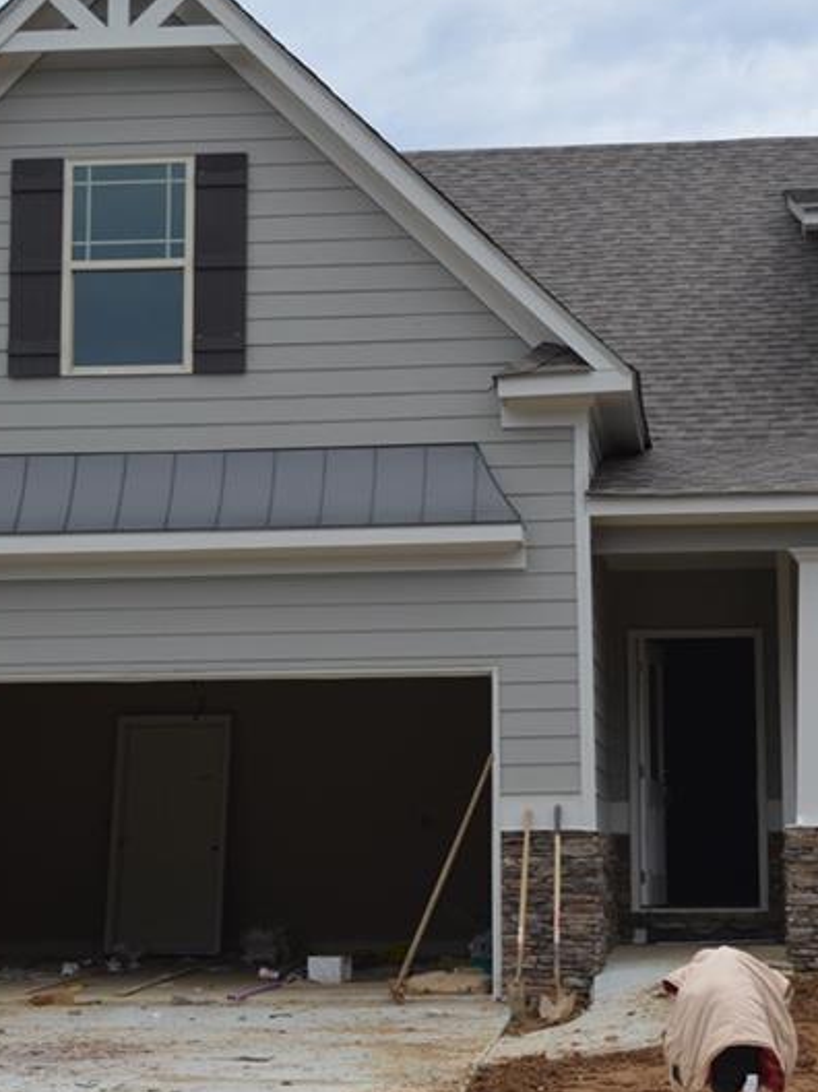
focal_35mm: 81
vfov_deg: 24.1
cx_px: 471
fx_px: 2553
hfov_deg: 18.2
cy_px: 481
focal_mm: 29
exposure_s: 1/160
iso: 100
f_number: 6.3
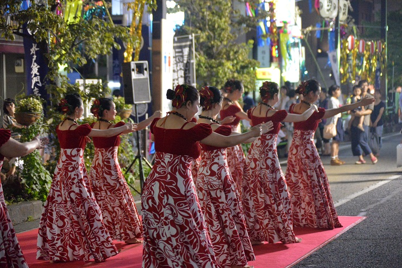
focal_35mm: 105
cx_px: 201
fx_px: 1171
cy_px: 134
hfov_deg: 19.5
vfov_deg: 13.0
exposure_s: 1/125
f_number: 4.5
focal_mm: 105
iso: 12800
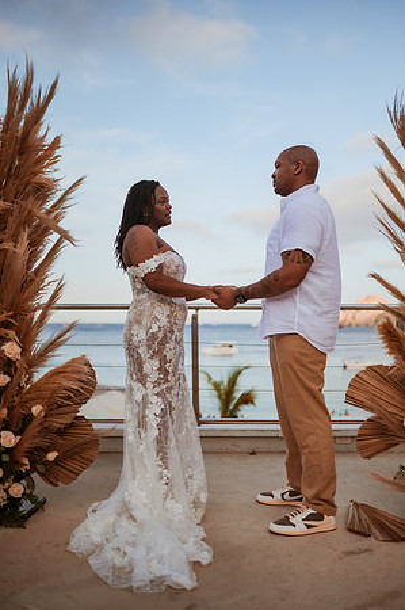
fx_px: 592
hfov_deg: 37.8
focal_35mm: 35
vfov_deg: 54.5
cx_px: 202
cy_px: 305
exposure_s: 1/8000
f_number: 1.4
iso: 250
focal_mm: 35
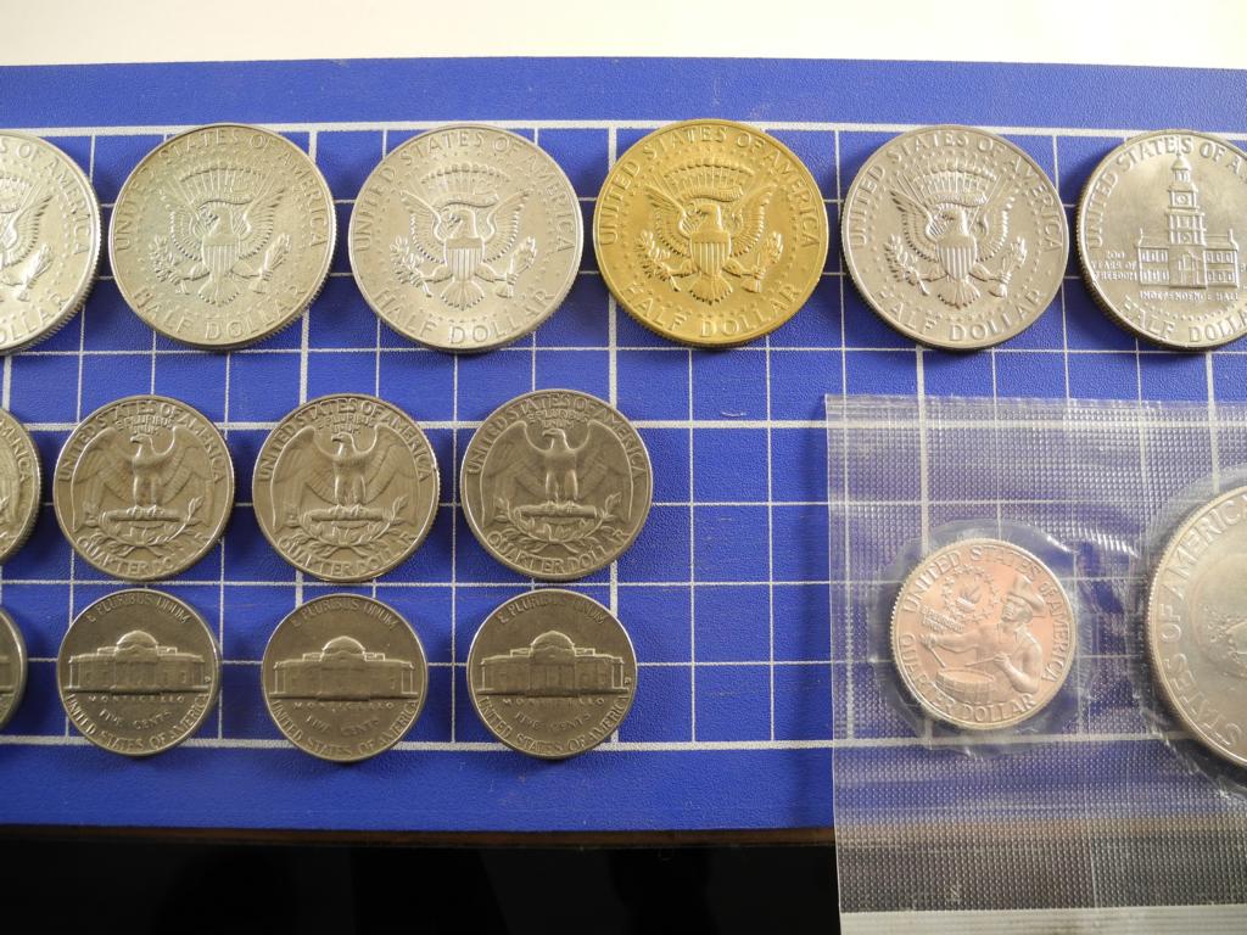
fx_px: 1009
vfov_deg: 49.7
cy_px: 468
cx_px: 624
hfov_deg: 63.4
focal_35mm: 28
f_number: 2.8
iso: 100
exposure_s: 1/34.2
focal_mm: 6
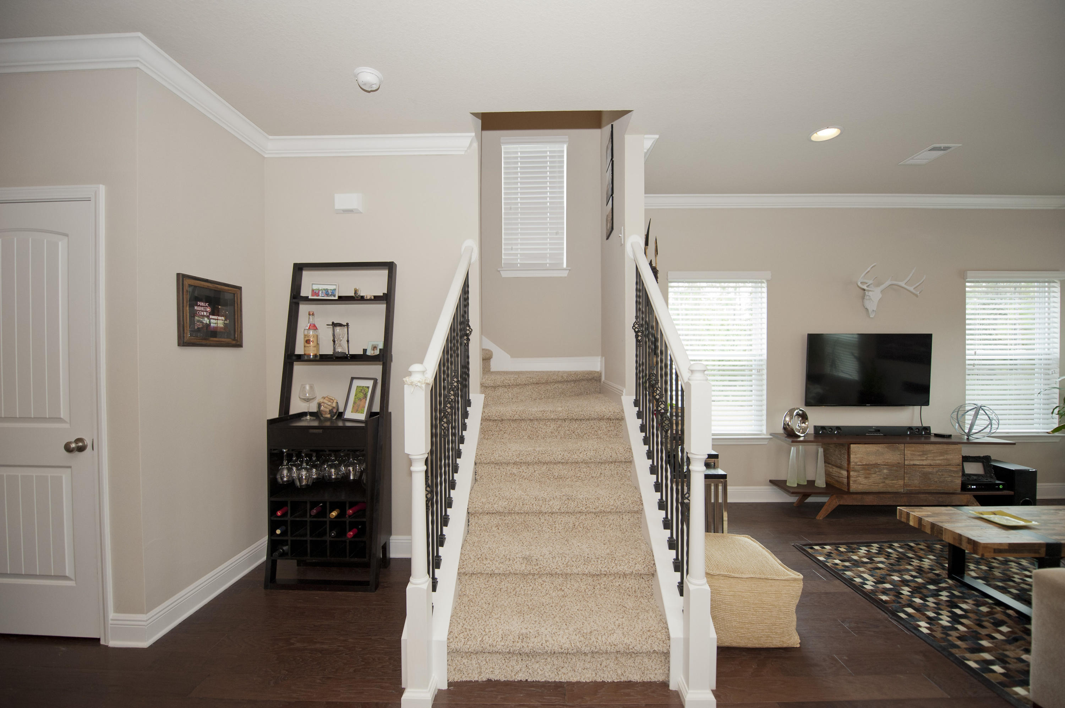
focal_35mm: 14
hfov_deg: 104.3
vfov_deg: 81.1
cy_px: 354
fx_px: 414
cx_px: 532
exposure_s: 1/125
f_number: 3.2
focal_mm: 14
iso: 800
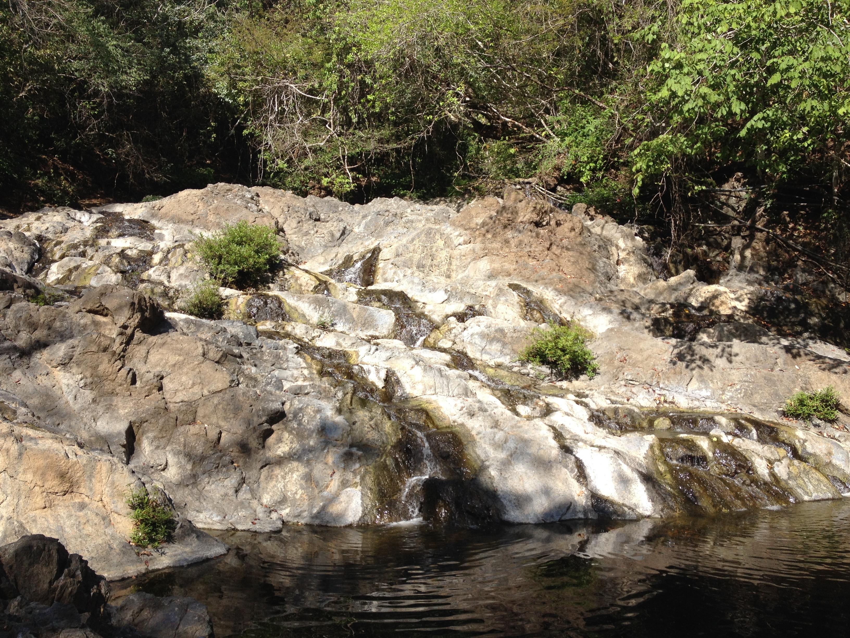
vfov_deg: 40.7
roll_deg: +1.1
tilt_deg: -2.1
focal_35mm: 35
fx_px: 859
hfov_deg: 52.6
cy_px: 319
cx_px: 425
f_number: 2.4
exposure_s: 1/951
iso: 50
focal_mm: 4.28
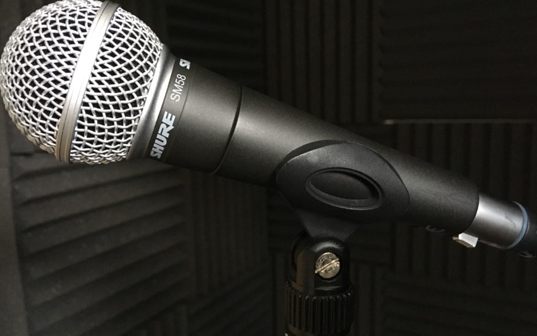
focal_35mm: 33
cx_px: 263
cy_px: 167
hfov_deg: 58.1
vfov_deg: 38.3
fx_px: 483
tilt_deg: -7.7
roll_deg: +0.4
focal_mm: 4.15
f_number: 2.2
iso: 250
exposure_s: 1/17
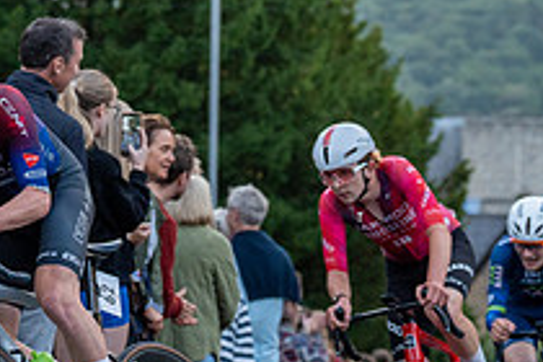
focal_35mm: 218
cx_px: -41
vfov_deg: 6.3
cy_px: 94
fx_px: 3288
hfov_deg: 9.4
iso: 1250
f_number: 3.5
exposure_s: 1/800
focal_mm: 79
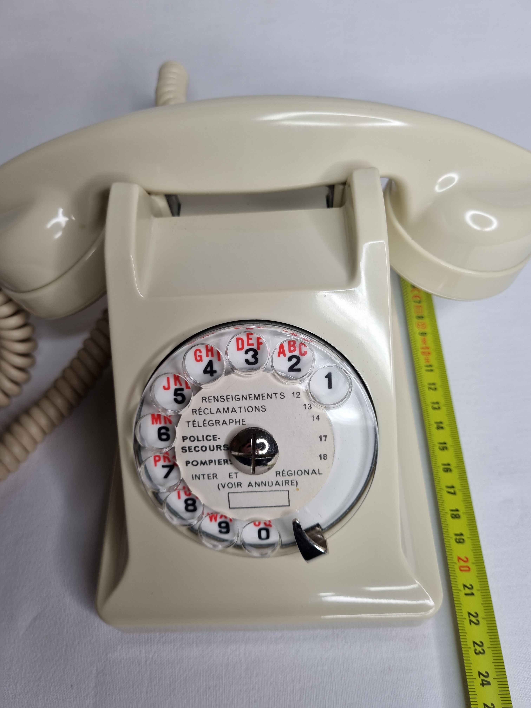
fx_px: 532
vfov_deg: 67.3
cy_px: 354
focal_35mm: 26
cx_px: 266
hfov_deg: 53.1
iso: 50
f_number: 1.8
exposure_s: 1/100
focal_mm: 5.4
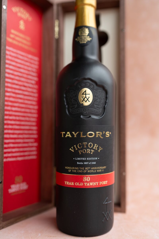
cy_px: 120
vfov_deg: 54.4
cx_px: 80
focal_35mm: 35
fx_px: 232
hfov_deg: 37.9
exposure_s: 1/125
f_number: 2.5
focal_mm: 35
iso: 160
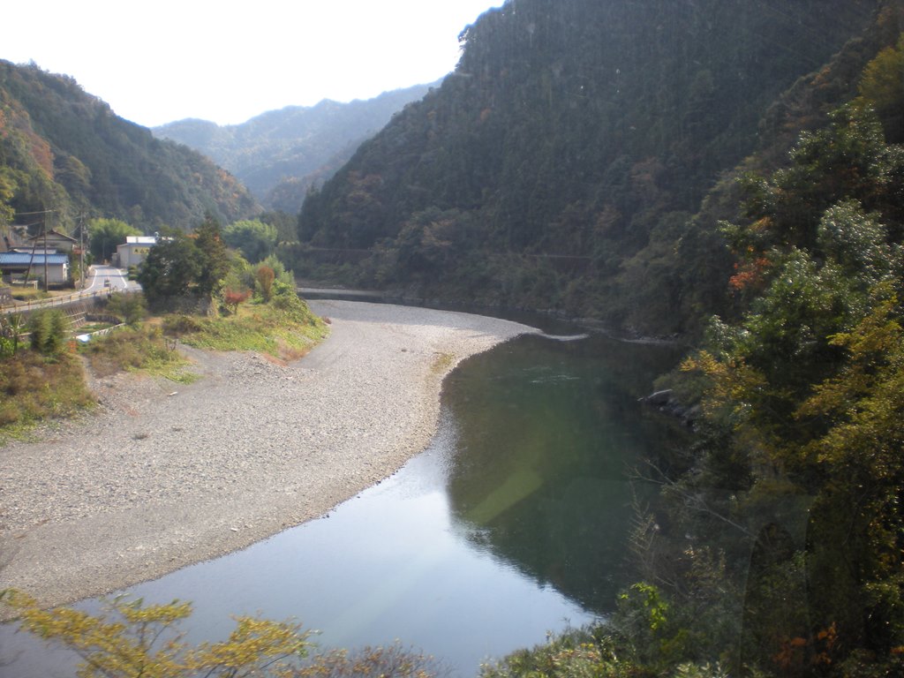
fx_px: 992
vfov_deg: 37.7
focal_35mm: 38
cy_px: 339
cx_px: 452
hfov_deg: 49.0
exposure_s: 1/122
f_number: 3.1
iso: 64
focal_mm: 6.3
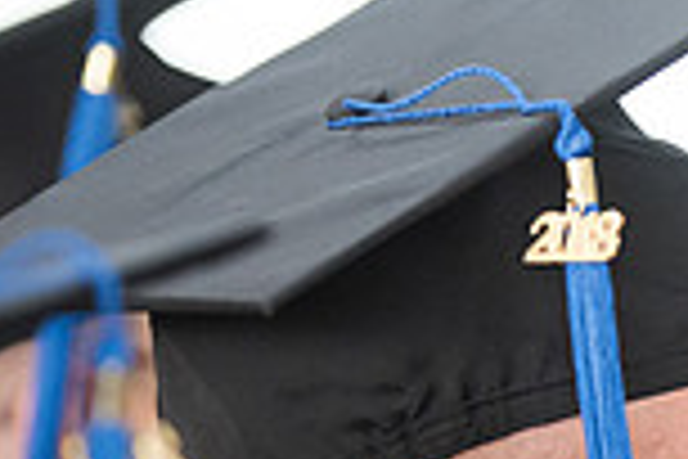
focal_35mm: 475
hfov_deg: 4.3
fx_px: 9077
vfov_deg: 2.9
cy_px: 785
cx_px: 1007
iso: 2500
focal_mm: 125
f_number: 2.8
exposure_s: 1/200
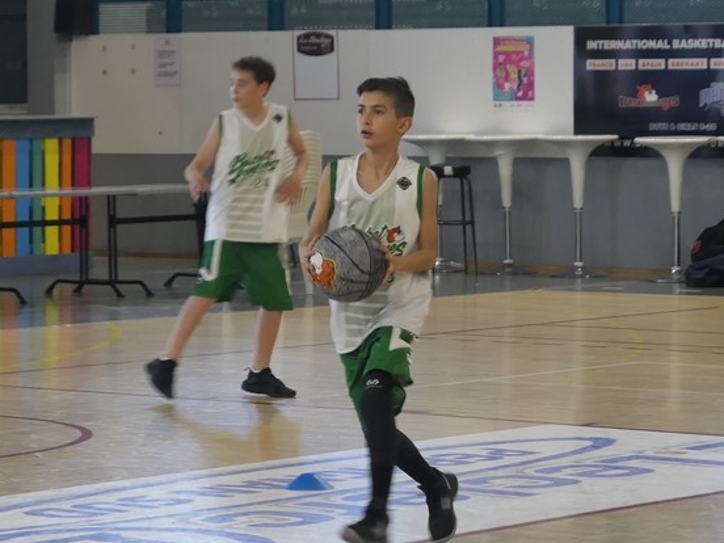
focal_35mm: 181
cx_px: 323
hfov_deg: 10.9
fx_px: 3786
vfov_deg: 8.2
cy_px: 266
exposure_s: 1/125
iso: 640
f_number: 2.8
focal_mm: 26.4
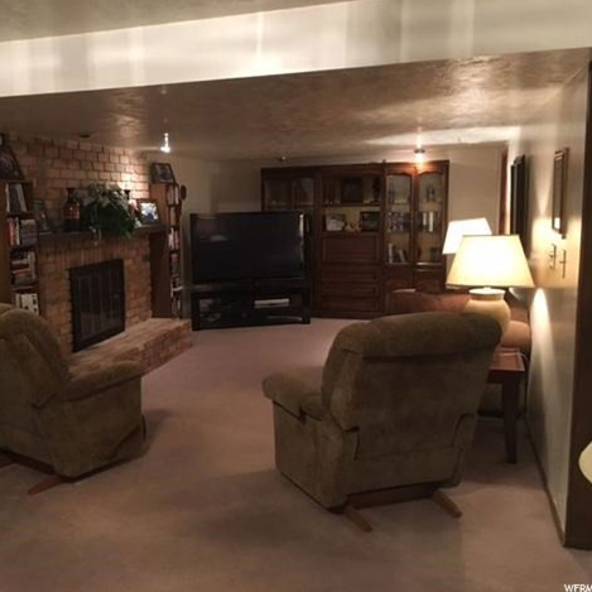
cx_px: 201
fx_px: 677
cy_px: 290
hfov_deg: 46.5
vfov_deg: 47.2
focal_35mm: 35
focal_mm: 4.15
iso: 200
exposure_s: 1/15
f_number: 2.2
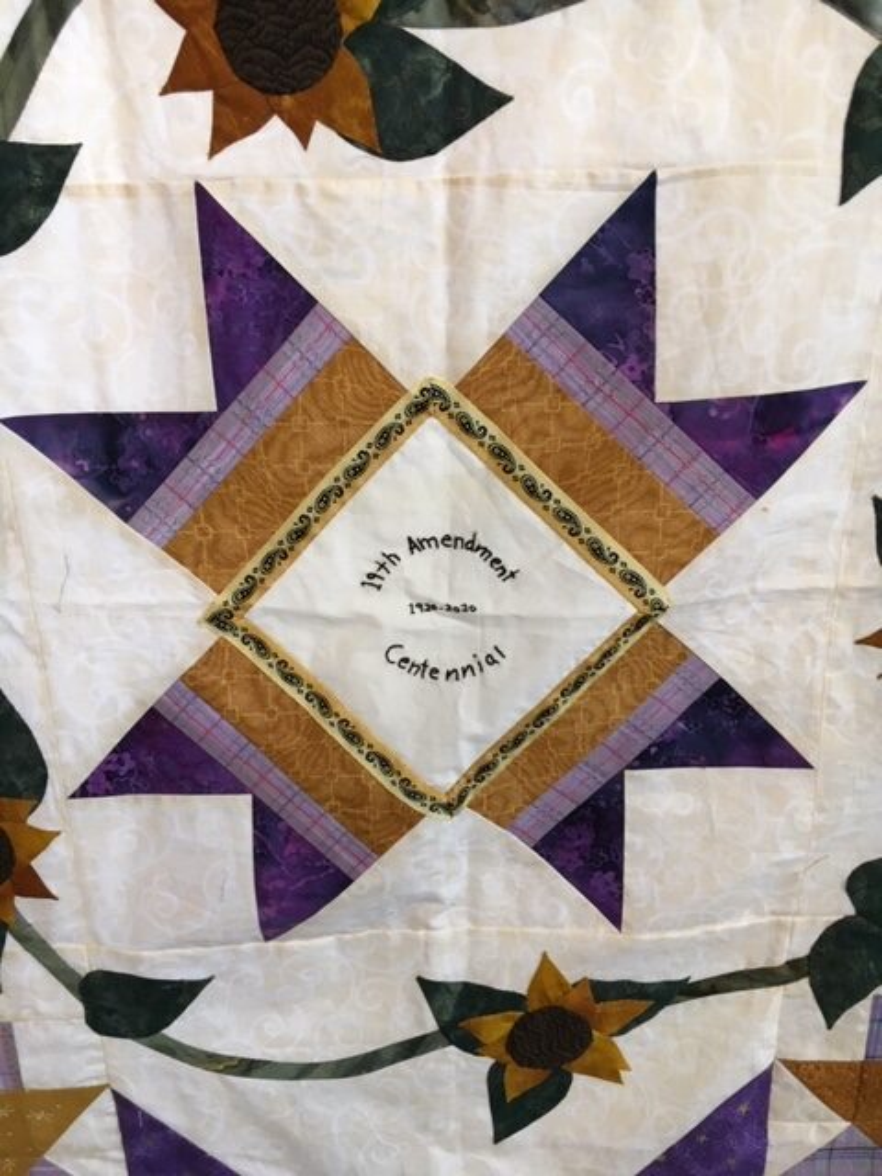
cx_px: 441
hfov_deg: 48.2
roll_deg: +1.5
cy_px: 588
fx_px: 985
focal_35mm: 29
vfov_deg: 61.7
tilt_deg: -30.0
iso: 80
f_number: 2.2
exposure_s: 1/30
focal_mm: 4.15
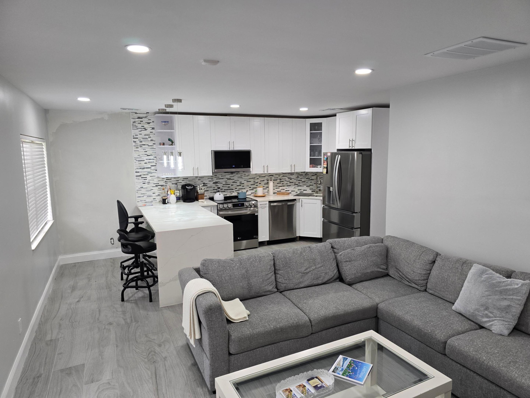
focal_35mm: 23
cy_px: 199
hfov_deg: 73.9
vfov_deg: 58.9
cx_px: 265
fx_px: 352
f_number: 1.7
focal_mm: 6.3
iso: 200
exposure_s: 1/120
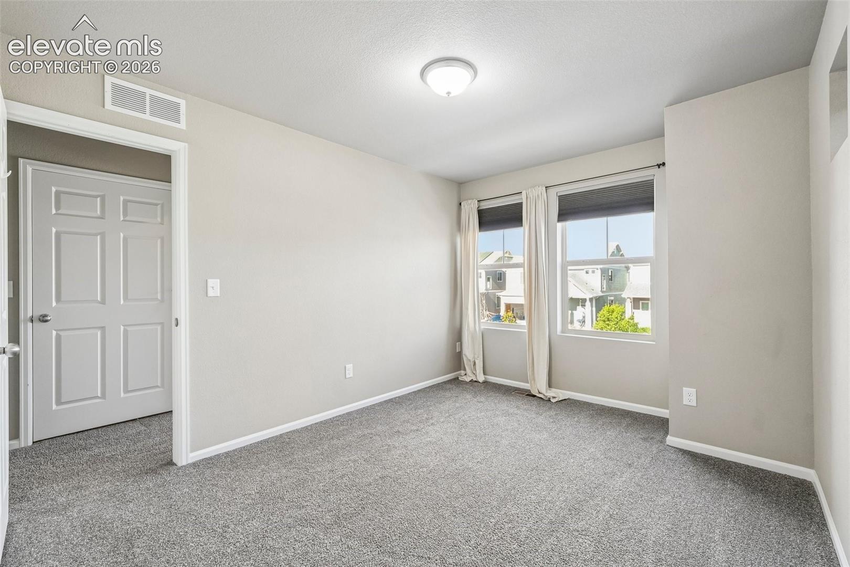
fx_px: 354
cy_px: 284
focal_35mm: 15
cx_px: 425
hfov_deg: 100.4
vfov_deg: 77.3
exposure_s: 1/8
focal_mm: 10
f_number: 8
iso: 800
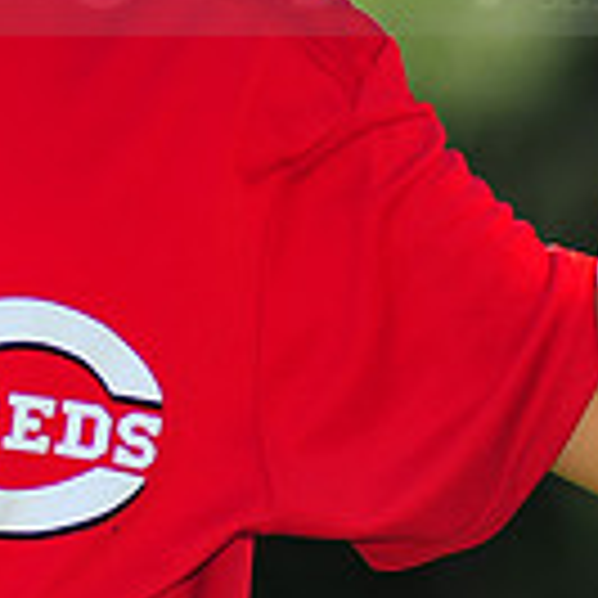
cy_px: -99
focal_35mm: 665
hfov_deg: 2.6
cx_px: -9
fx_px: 12997
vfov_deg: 2.6
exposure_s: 1/1250
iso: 200
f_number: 3.5
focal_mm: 180
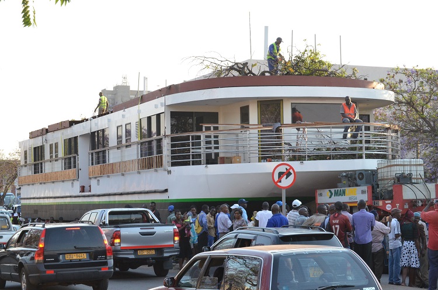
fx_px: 1001
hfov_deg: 24.7
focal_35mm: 82
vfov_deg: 16.5
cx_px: 219
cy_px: 145
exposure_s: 1/400
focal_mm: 55
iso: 1600
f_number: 10
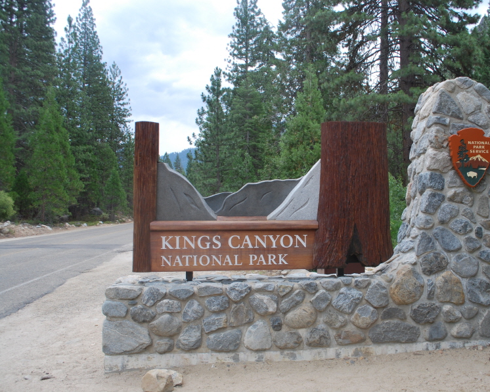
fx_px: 493
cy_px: 195
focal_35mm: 34
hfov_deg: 52.5
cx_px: 295
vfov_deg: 43.4
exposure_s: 1/160
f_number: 6.3
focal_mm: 20
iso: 100
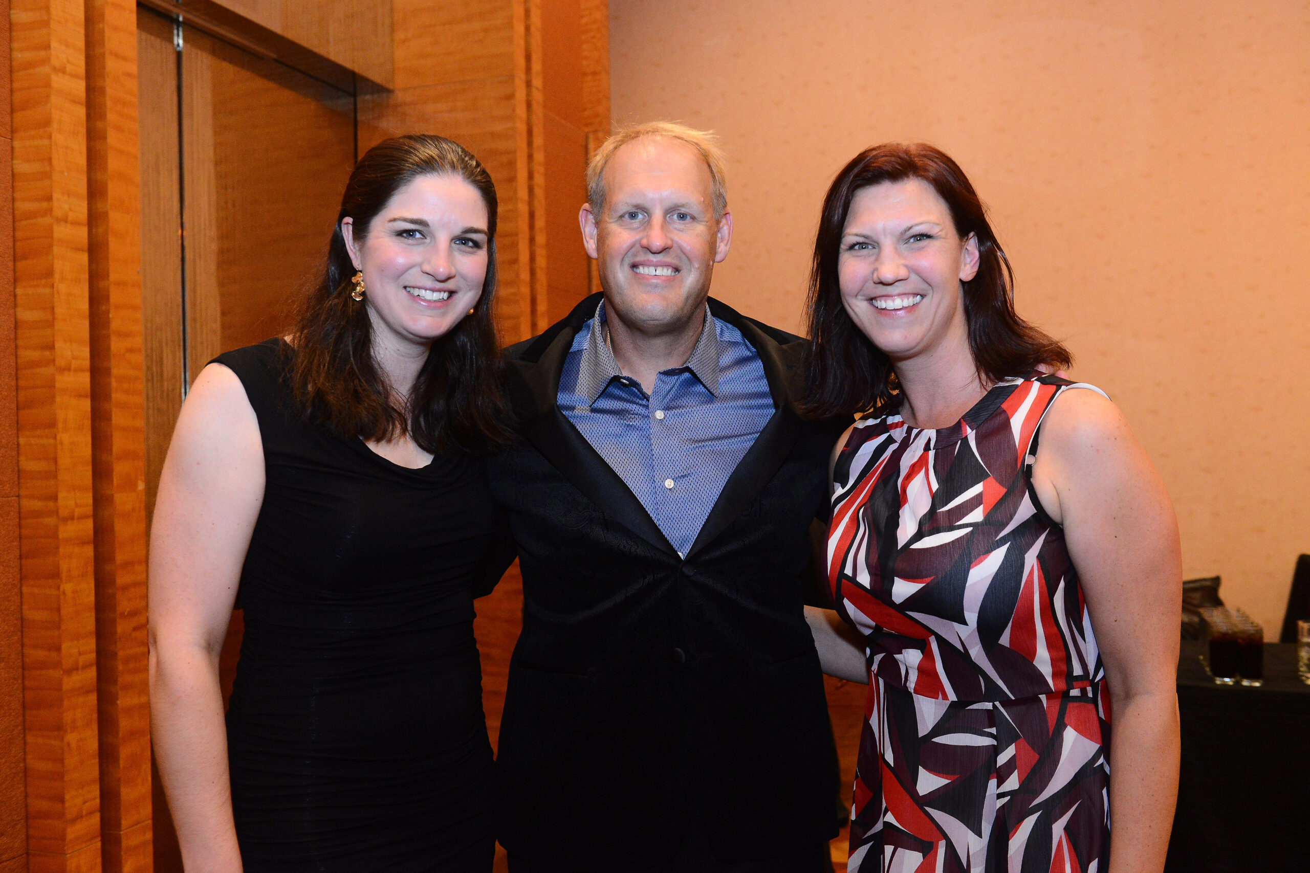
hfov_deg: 55.8
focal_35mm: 34
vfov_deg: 38.9
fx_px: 1237
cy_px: 436
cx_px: 655
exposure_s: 1/125
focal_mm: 34
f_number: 5
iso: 3200
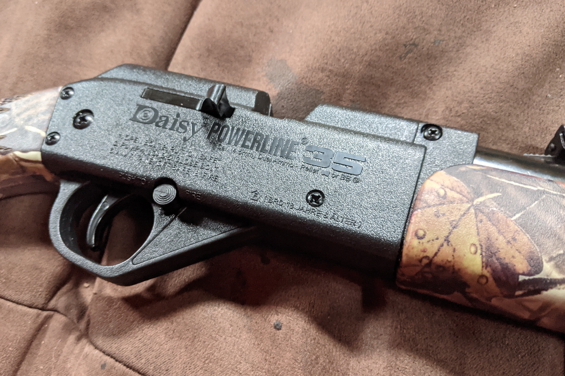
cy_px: 184
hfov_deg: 63.7
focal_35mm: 29
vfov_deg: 45.0
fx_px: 455
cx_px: 280
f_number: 1.8
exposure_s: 1/30
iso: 589
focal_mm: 4.44
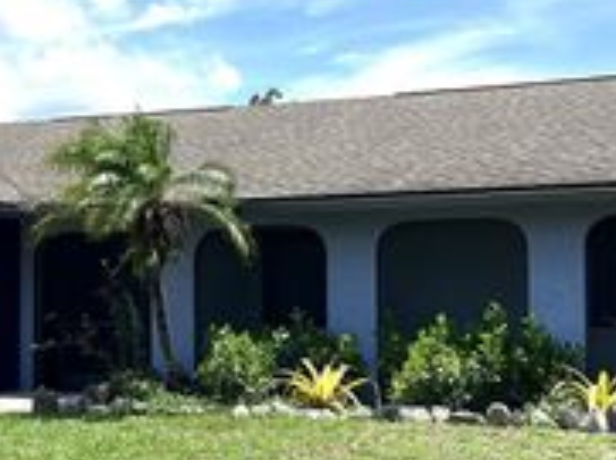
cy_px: 264
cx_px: 242
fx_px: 1279
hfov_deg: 27.0
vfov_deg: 20.4
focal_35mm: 72
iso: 50
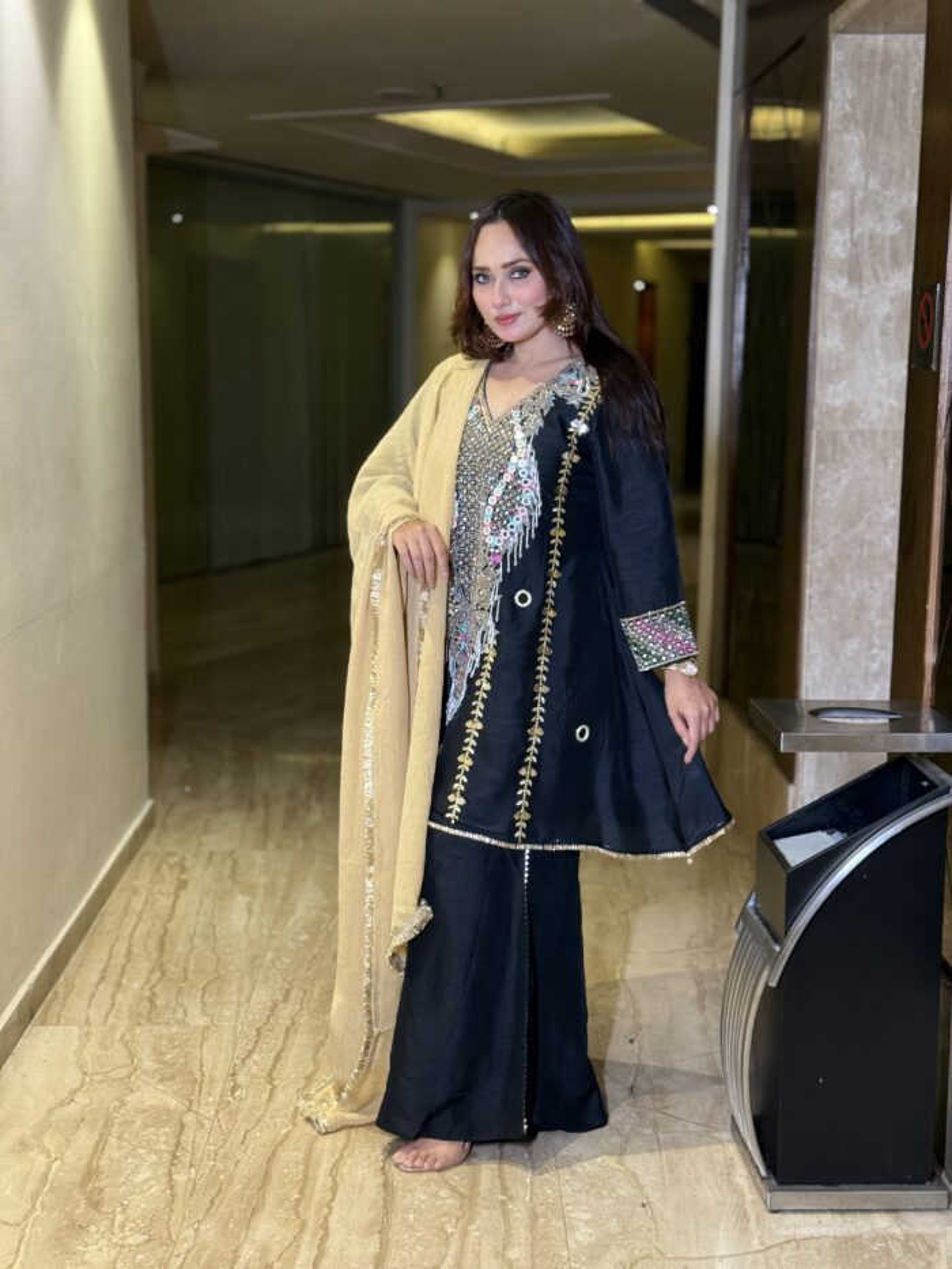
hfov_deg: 30.3
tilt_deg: -9.1
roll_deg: -1.3
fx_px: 1760
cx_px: 476
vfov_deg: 39.7
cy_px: 634
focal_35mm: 48
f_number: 1.78
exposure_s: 1/60
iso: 160
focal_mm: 6.76
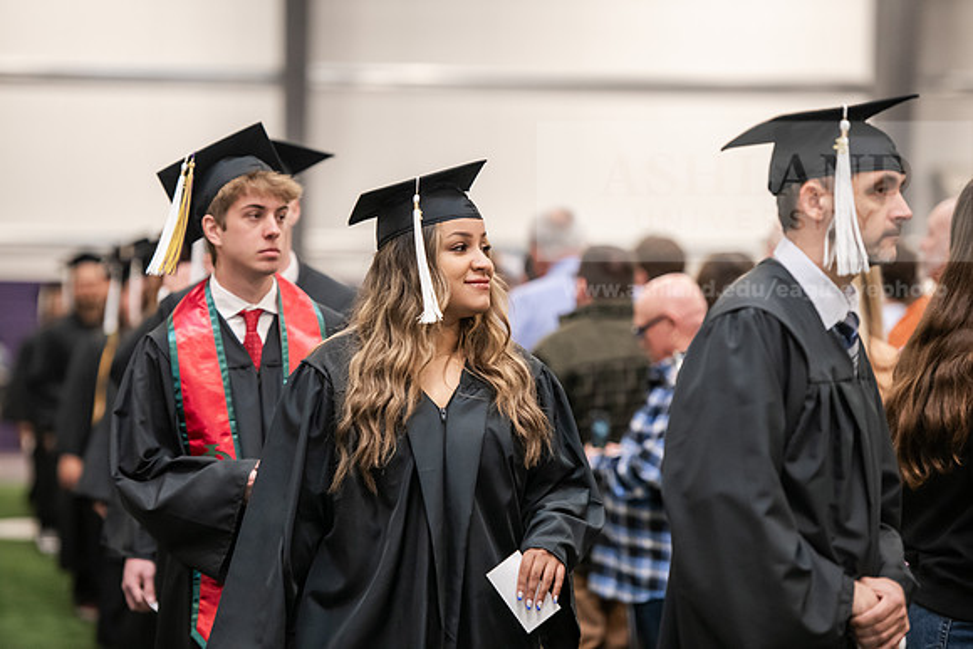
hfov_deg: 13.7
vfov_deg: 9.2
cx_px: 486
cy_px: 324
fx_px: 4055
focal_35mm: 150
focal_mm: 150
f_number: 3.2
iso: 2500
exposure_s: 1/200
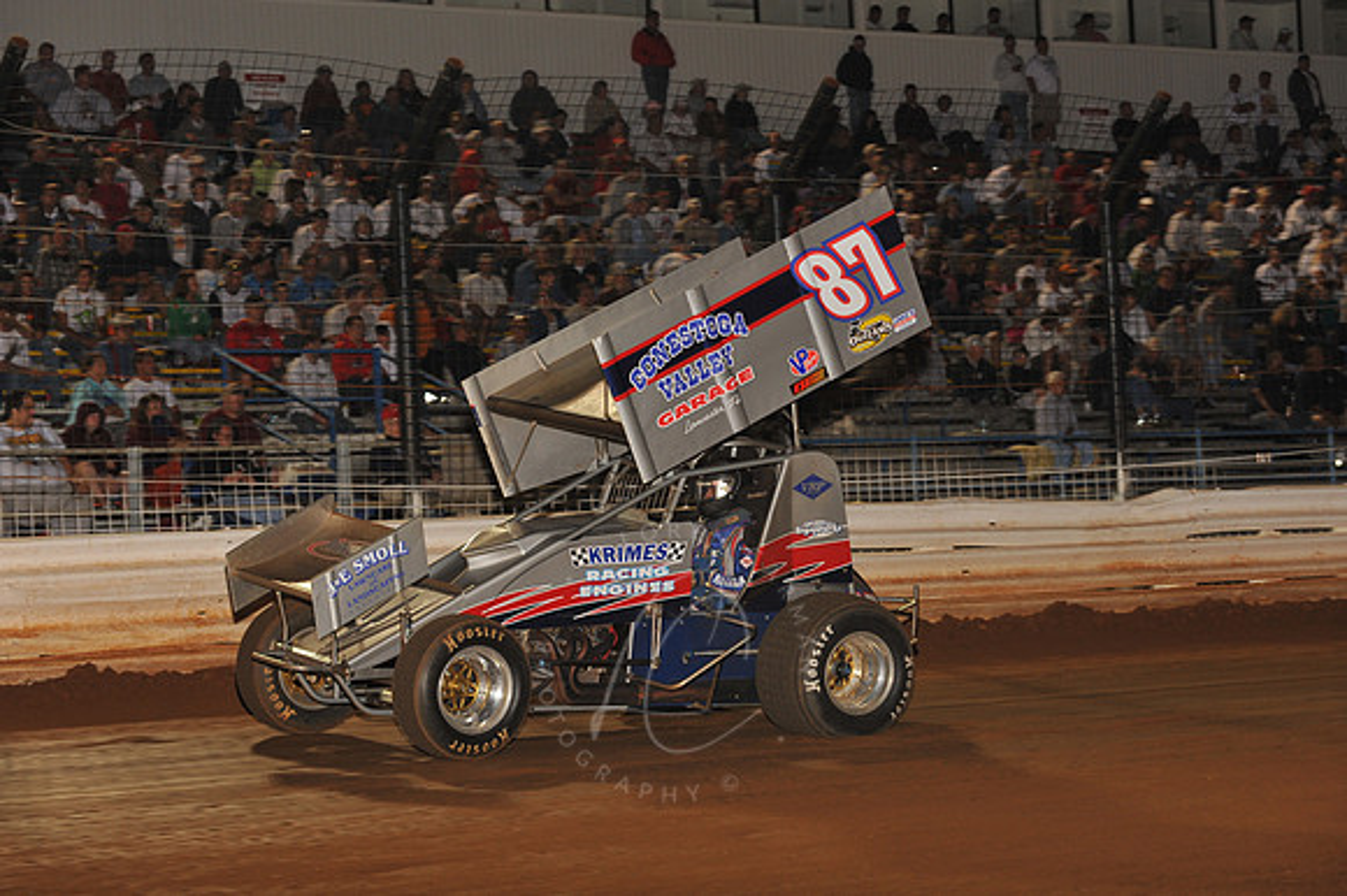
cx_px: 674
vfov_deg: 13.0
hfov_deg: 19.5
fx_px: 3926
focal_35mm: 105
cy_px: 448
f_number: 6.3
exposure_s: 1/320
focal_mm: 105
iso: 1000
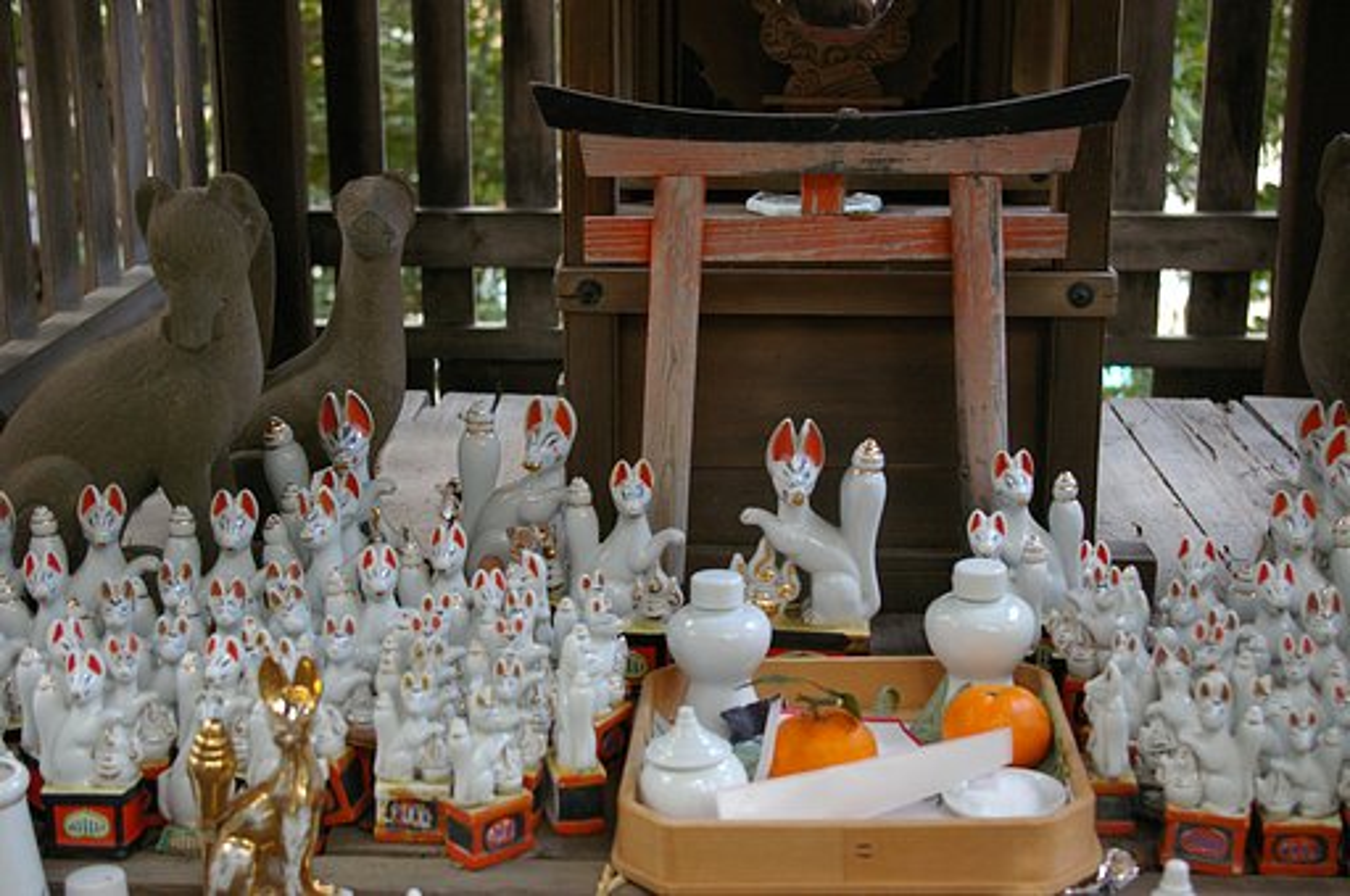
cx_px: 675
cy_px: 448
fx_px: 2135
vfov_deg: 23.7
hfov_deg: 35.1
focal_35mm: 57
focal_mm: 38
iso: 800
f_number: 4.5
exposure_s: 1/45
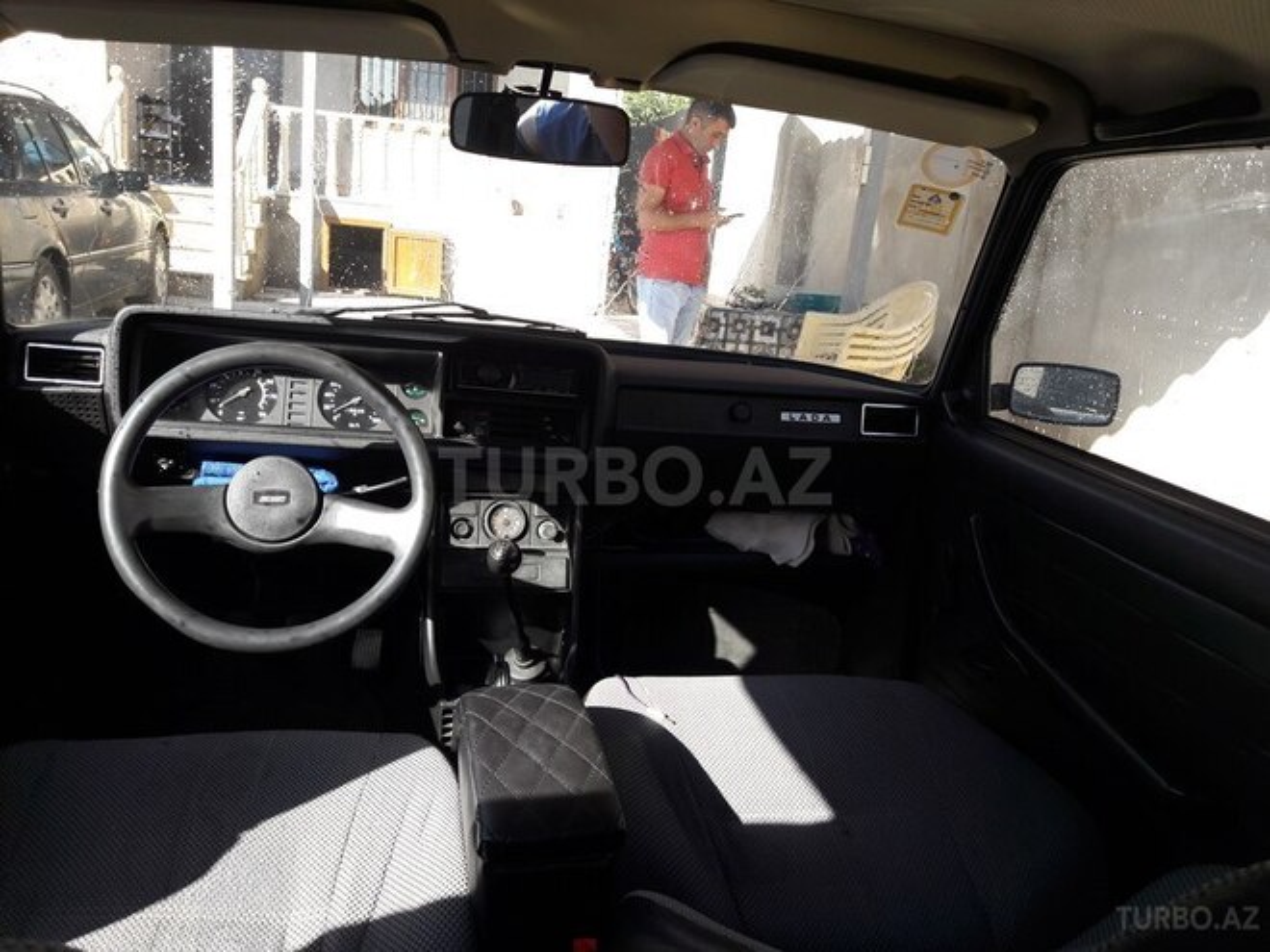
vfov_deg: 49.7
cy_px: 476
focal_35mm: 28
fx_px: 1027
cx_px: 635
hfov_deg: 63.4
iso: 40
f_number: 1.9
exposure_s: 1/248
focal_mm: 3.7
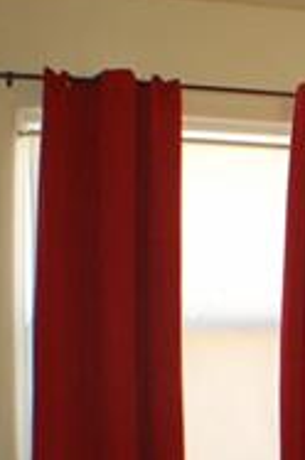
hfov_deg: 11.1
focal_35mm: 113
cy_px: 417
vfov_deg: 17.8
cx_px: 580
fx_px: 1441
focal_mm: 22
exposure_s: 1/60
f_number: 4
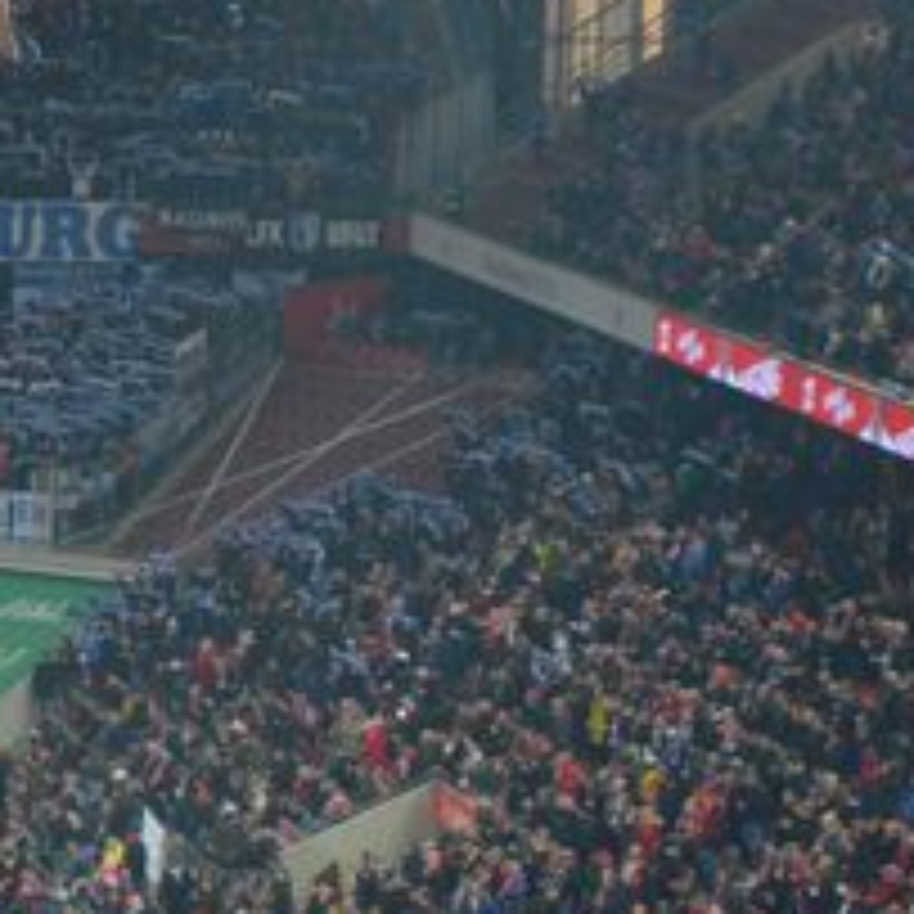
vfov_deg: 7.0
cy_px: 241
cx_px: -306
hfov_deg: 6.9
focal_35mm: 250
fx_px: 7468
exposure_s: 1/125
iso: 1600
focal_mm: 70
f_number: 5.3
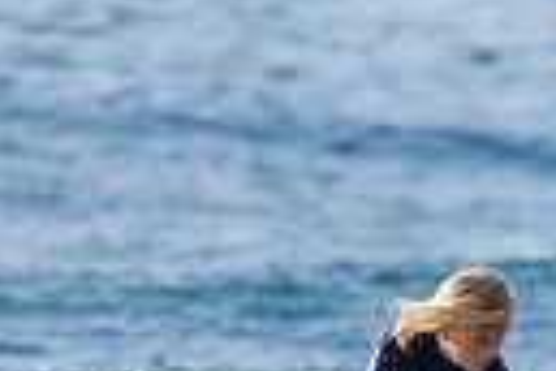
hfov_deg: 0.7
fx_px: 42670
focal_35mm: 2763
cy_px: 623
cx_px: 471
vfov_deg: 0.5
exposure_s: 1/2000
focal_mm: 500
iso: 280
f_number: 5.6
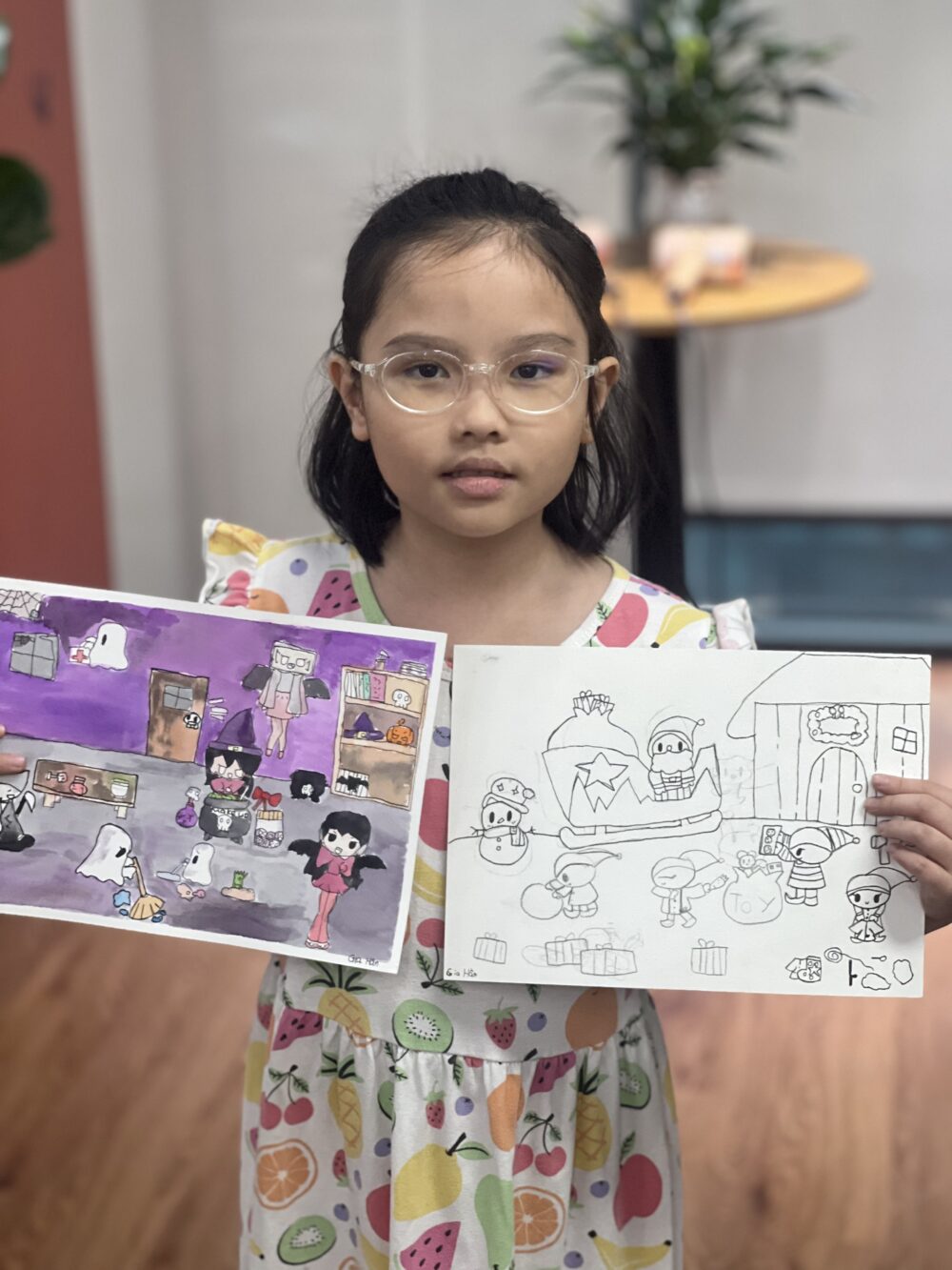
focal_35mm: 77
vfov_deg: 25.3
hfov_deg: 19.1
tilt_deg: -17.0
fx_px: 2823
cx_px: 476
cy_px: 635
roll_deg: +1.5
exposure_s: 1/100
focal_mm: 9
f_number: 2.8
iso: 250
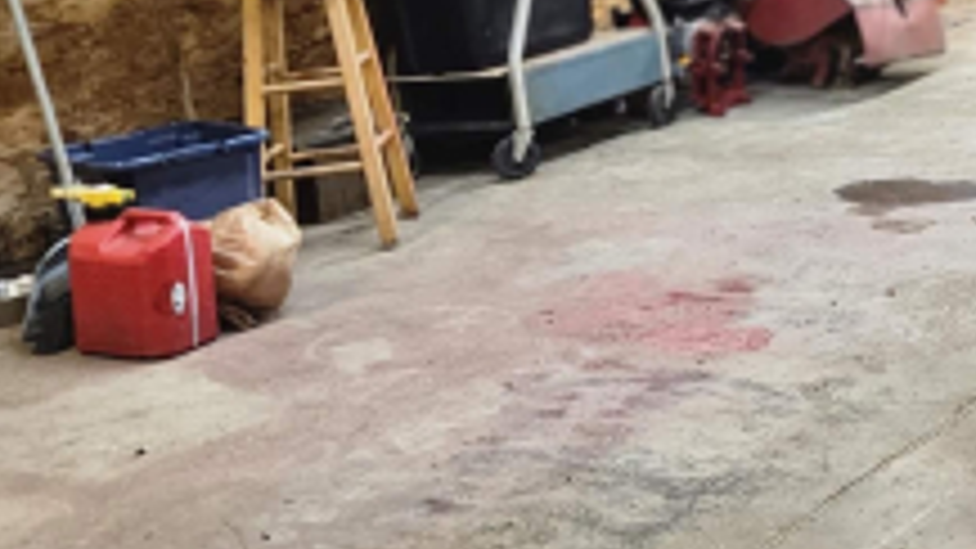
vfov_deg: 15.3
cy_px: -32
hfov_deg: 25.0
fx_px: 1992
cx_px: 1154
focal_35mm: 77
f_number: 1.8
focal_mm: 5.4
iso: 160
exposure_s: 1/120
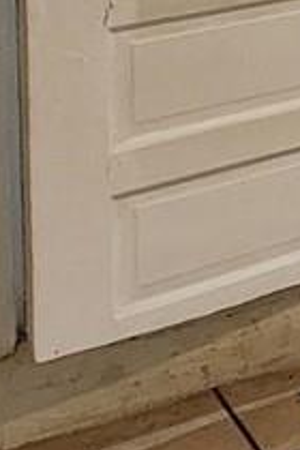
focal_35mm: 103
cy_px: -244
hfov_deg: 9.2
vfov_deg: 17.6
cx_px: 1009
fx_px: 1287
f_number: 2.2
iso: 400
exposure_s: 1/60
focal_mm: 2.2
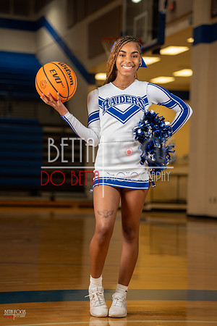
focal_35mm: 105
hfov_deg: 13.0
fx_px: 949
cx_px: 108
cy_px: 163
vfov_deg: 19.5
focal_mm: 105
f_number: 2.8
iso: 500
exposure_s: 1/160
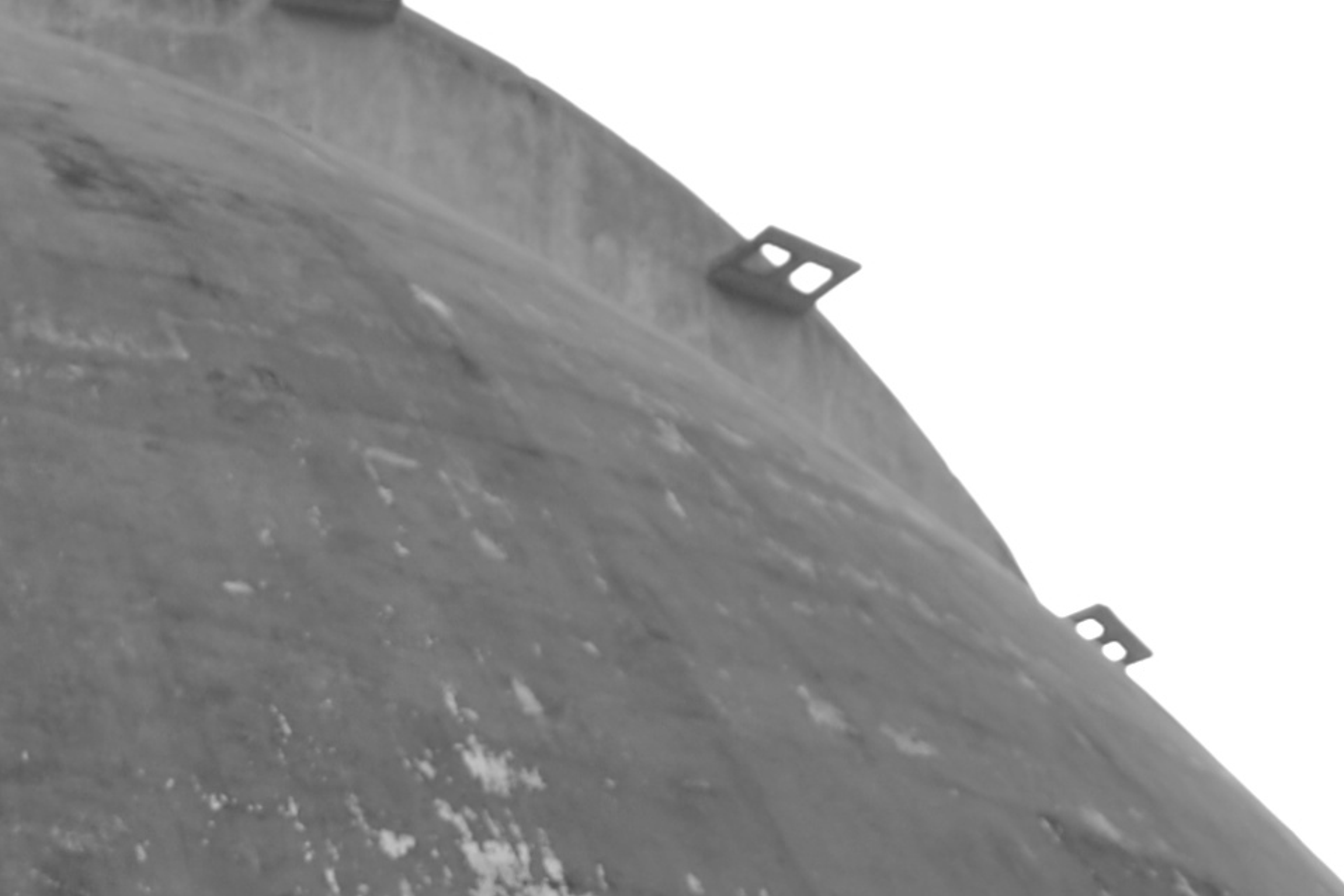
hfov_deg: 15.2
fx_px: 4853
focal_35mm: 130
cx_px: -316
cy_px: 1718
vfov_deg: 9.9
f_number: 6.3
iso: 100
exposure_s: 1/160
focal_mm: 18
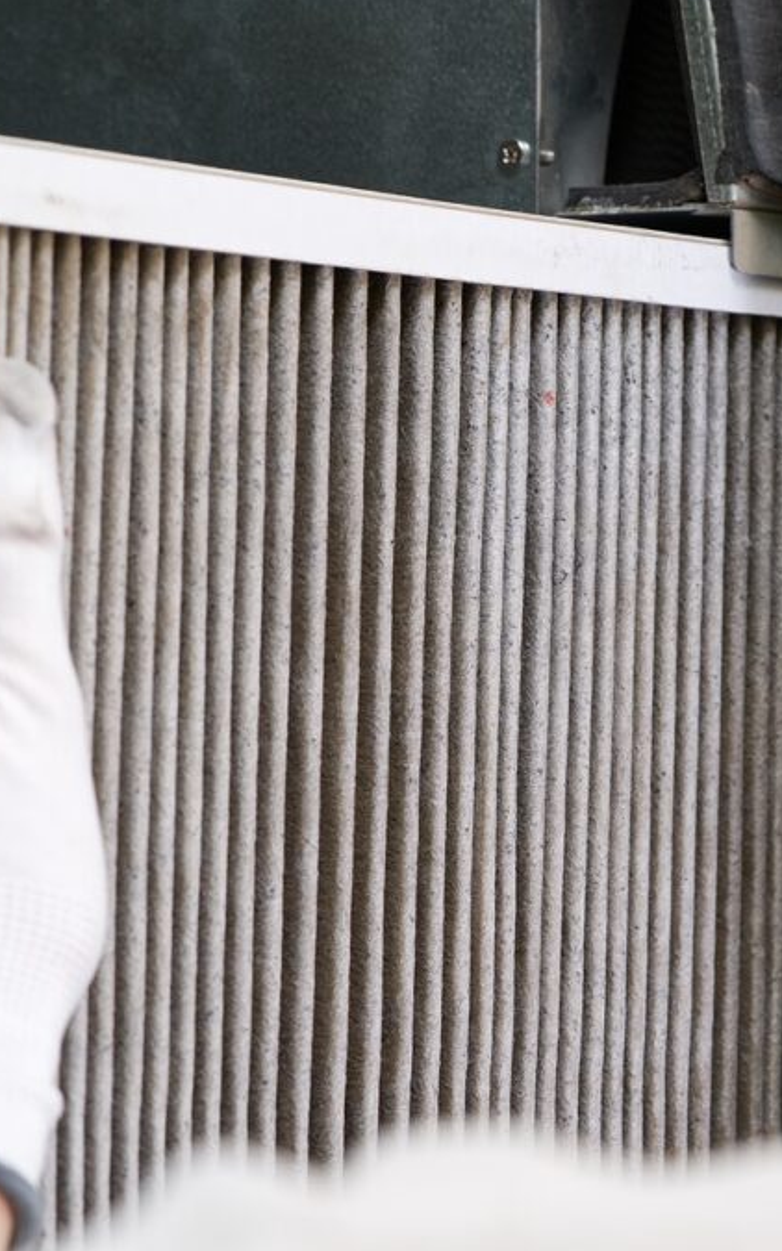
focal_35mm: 139
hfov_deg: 9.4
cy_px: 622
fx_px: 4739
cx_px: 687
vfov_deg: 15.0
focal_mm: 90
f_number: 9
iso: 50
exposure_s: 1/250
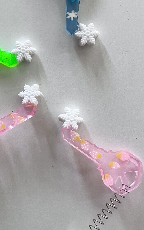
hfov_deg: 23.1
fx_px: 345
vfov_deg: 36.7
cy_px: 88
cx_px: 20
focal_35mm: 55
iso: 200
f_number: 1.6
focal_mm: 5.1
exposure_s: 1/60
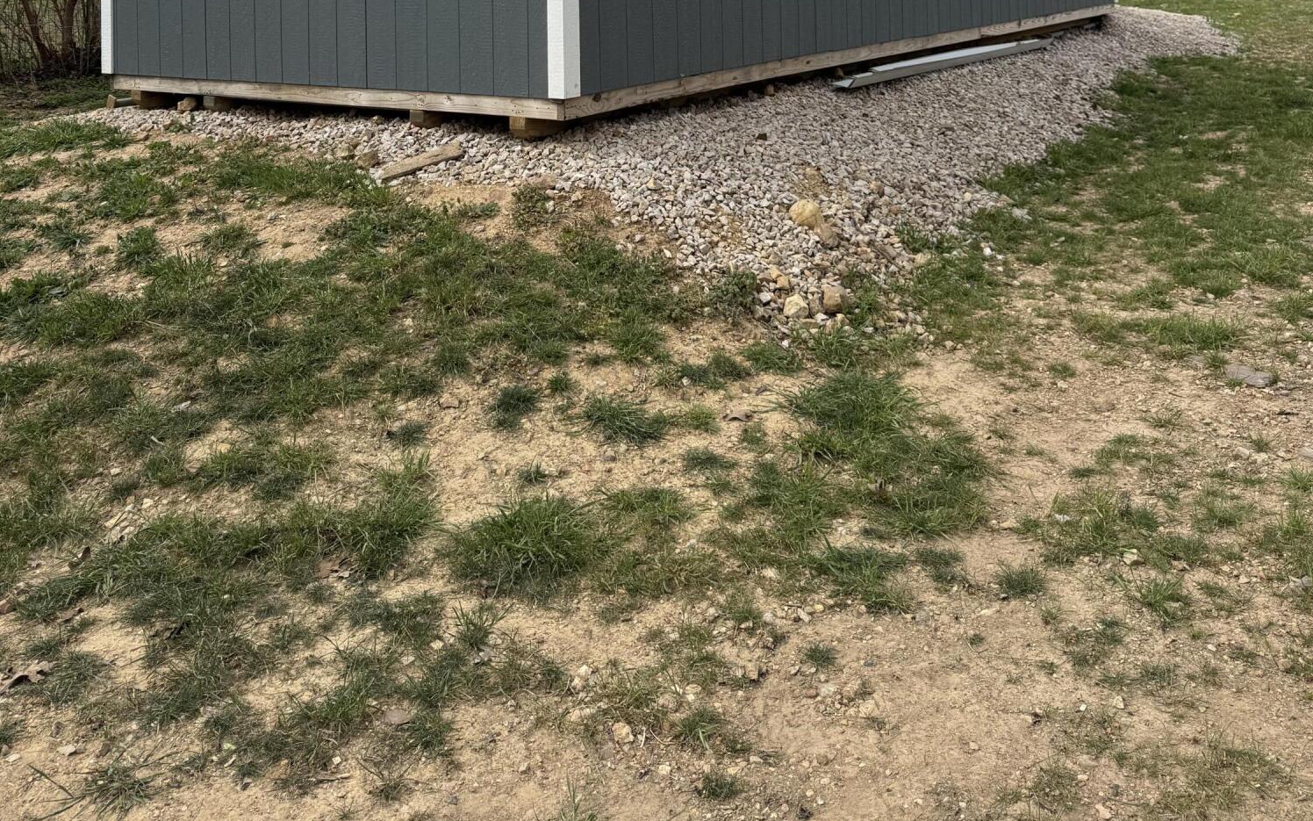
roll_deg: +1.3
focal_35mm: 34
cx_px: 657
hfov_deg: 56.7
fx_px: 1217
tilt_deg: +0.0
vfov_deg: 33.3
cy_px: -45
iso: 80
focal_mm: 6.76
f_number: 1.78
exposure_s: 1/4049
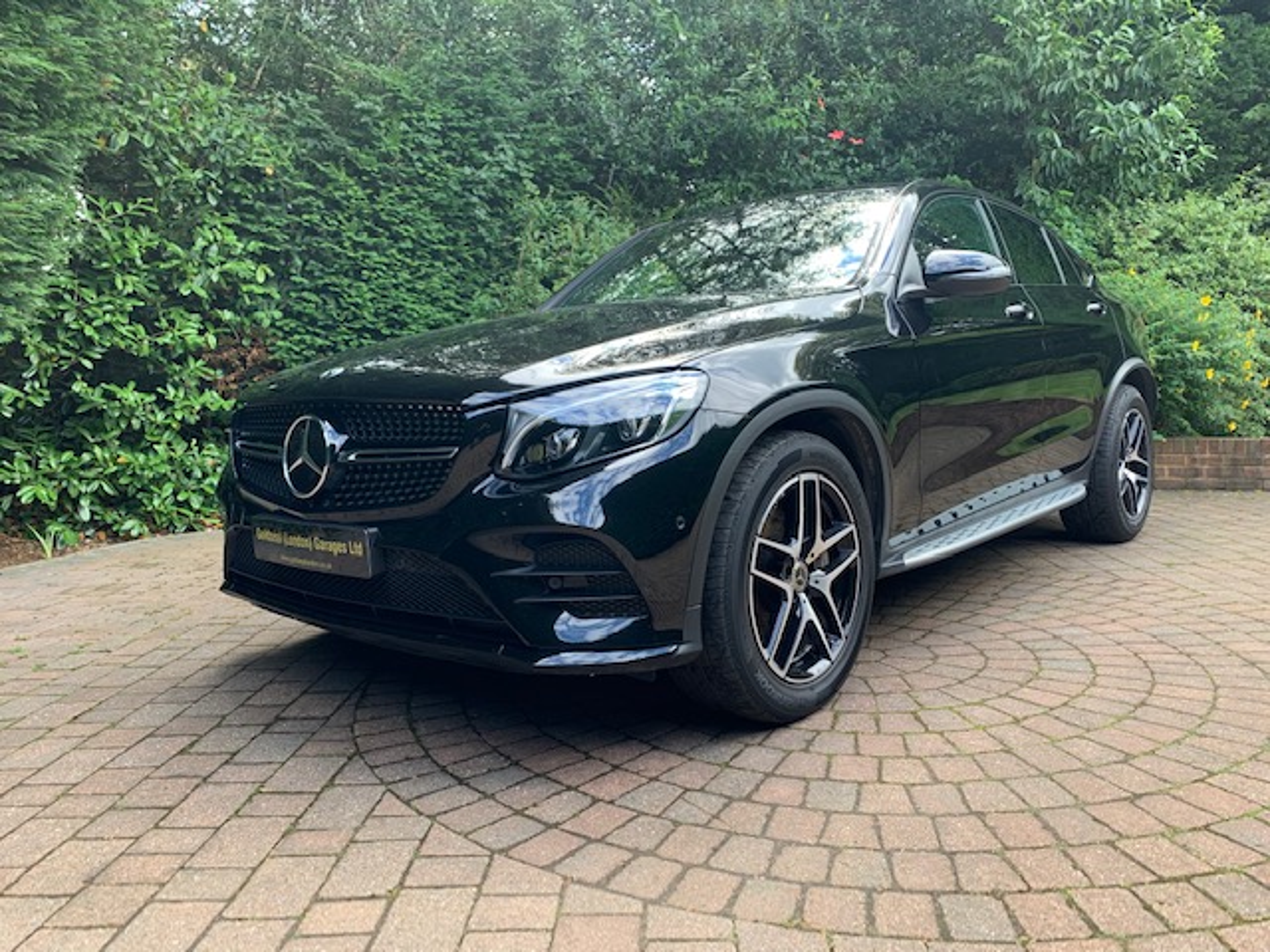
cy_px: 476
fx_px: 954
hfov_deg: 67.3
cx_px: 635
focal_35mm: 26
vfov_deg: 53.1
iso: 25
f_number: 1.8
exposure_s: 1/121
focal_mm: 4.25
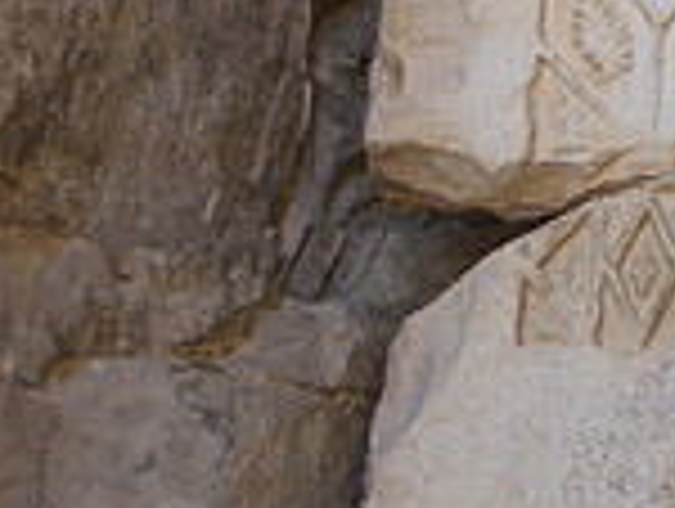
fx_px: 2637
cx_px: 1224
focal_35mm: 135
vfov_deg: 11.0
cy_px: 65
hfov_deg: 13.1
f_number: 3.7
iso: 125
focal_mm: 6.1
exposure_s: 1/60
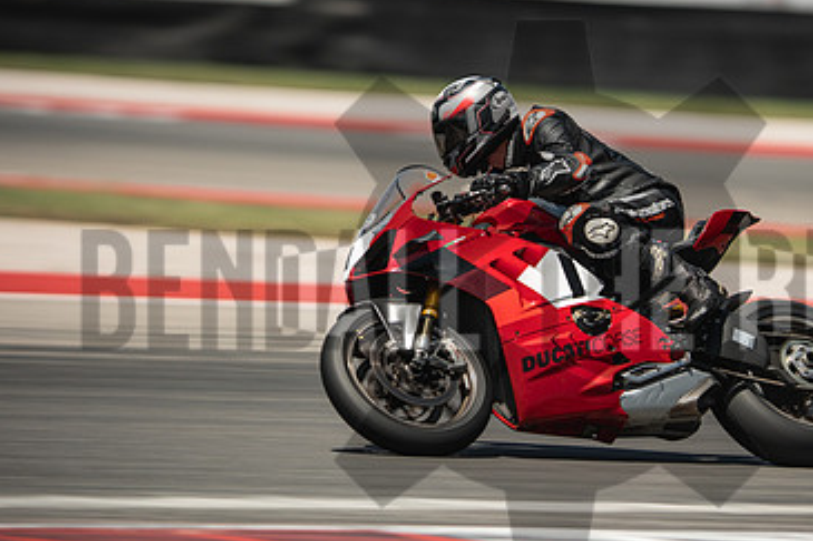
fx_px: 10767
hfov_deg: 4.3
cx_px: 550
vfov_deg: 2.9
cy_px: 293
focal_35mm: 477
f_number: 2.2
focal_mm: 200
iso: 160
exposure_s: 1/250
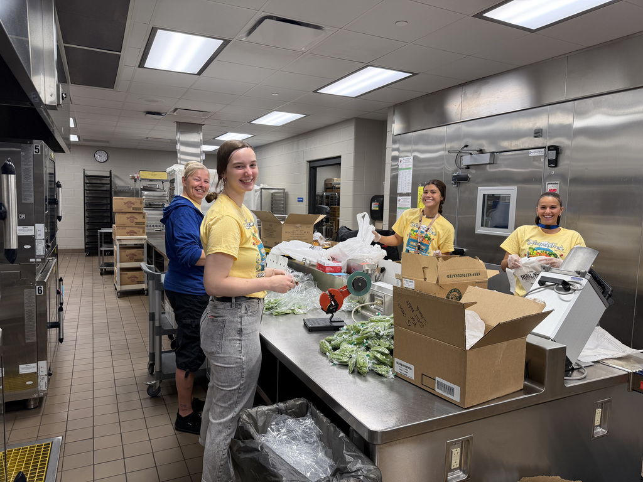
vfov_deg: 56.8
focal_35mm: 24
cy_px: 241
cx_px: 322
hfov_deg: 71.6
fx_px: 446
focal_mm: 6.76
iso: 100
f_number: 1.78
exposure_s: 1/175
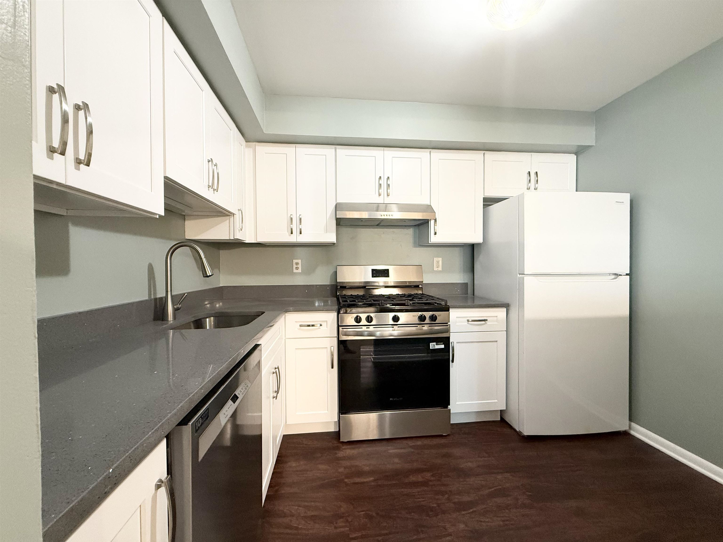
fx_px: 292
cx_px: 362
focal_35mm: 14
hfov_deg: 102.1
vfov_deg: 85.7
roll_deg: +0.2
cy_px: 271
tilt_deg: -0.7
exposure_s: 1/60
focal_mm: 2.22
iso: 400
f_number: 2.2
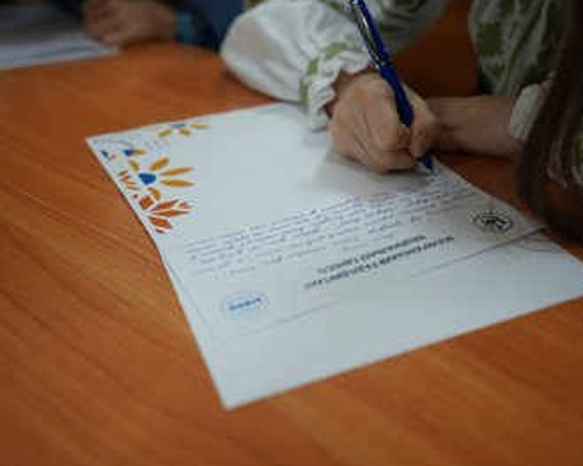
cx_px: 326
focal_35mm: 40
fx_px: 690
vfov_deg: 37.3
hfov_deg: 45.7
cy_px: 233
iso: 250
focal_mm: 35
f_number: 2.8
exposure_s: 1/100
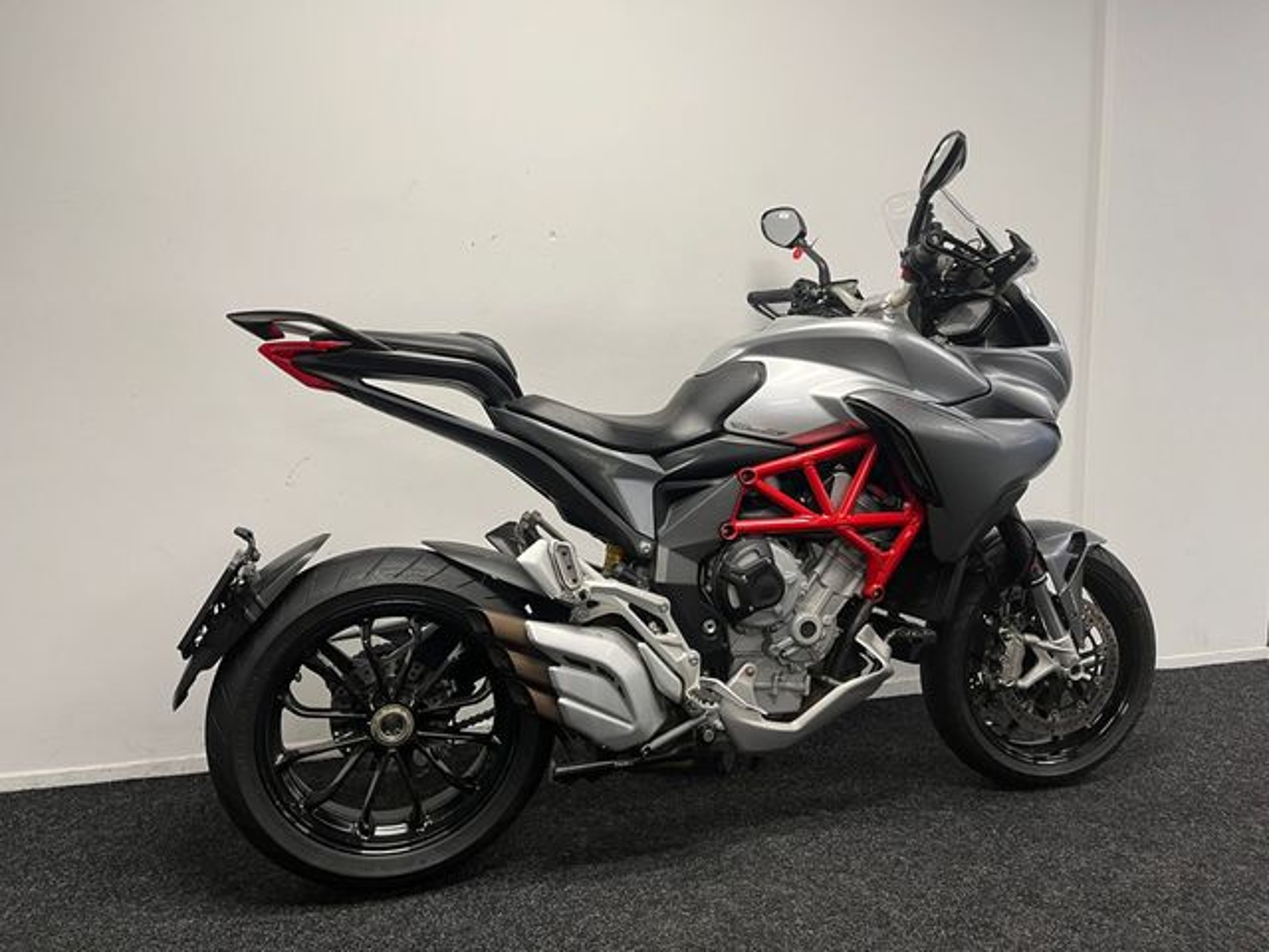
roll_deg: +1.0
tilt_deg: -6.7
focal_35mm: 26
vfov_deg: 53.1
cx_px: 634
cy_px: 476
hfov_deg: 67.3
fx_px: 953
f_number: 1.6
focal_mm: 5.1
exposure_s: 1/50
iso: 64
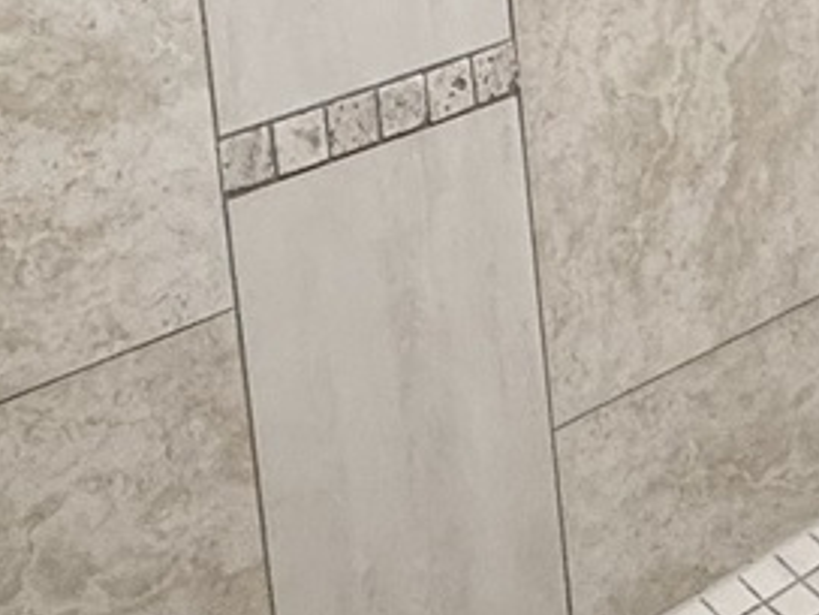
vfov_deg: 17.0
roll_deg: +4.5
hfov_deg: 25.6
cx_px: 714
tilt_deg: -5.1
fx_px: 1751
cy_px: -431
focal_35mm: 74
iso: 200
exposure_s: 1/60
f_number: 2.2
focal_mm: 2.22
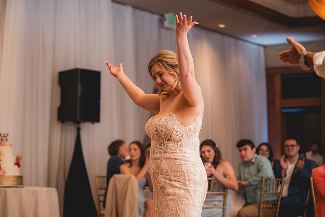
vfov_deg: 16.7
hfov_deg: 24.8
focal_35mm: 82
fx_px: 740
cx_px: 162
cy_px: 108
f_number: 2.8
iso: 1000
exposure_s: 1/160
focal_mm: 82
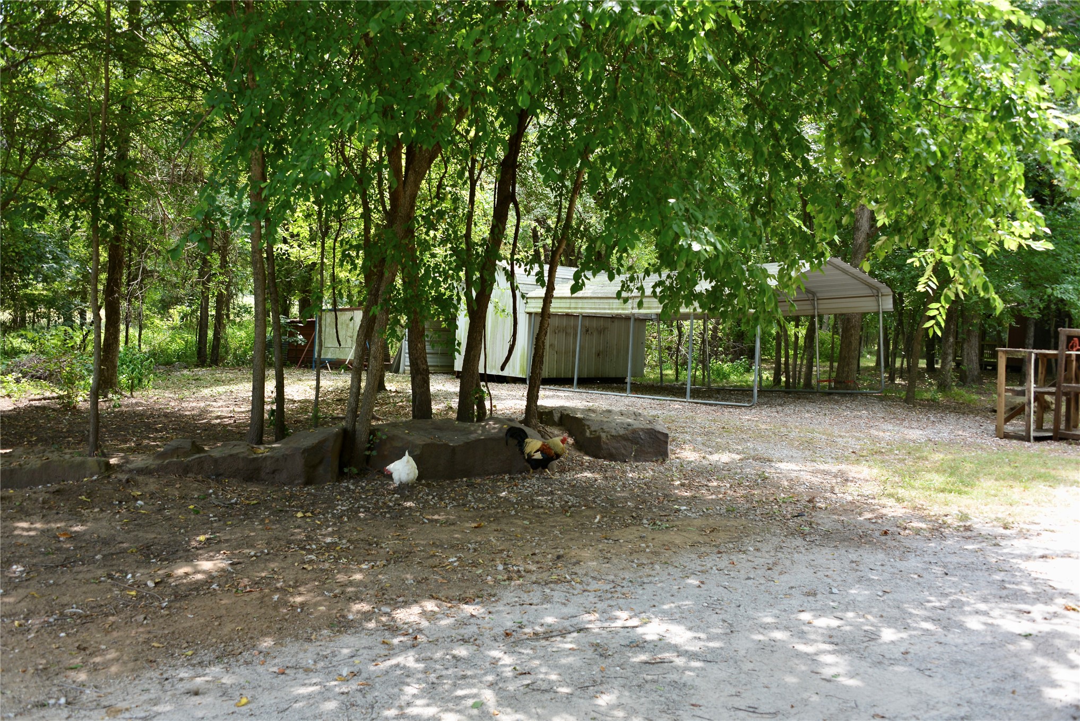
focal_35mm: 32
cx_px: 540
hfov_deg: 58.7
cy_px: 360
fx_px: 960
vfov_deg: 41.1
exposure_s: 1/160
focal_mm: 32
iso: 320
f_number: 6.3
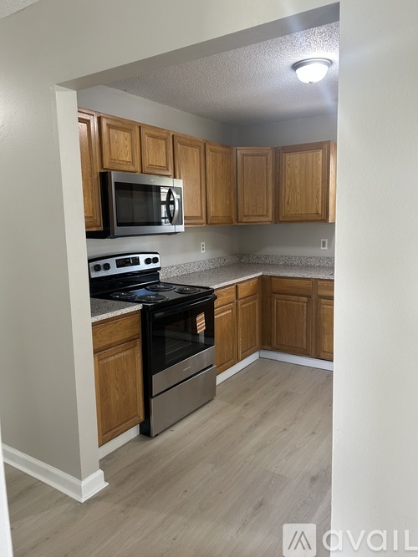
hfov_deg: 53.0
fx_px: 419
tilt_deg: -8.6
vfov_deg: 67.3
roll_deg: +0.8
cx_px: 209
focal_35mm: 26
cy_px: 278
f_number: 1.5
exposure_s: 1/60
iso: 100
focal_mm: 5.7
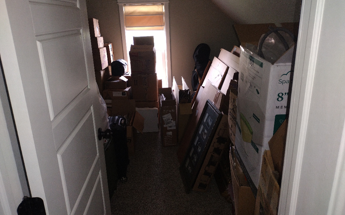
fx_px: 273
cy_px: 101
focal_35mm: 29
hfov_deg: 64.6
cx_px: 174
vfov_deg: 43.1
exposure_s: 1/40
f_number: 1.7
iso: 228
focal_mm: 4.71
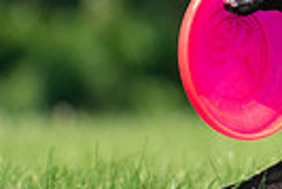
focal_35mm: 1855
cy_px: 84
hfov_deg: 1.1
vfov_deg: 0.7
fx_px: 14547
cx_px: 602
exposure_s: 1/4000
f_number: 6.3
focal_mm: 426
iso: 1250
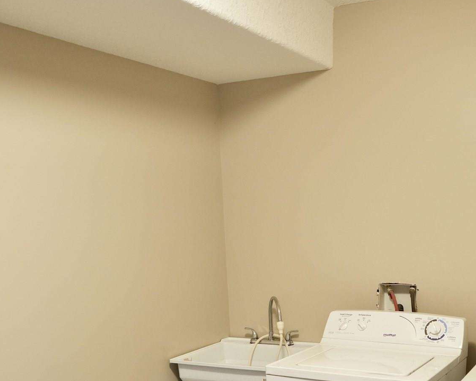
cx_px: 314
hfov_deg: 44.2
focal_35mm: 41
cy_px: 409
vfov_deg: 32.5
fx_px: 578
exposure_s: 1/30
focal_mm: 16
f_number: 2.8
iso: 800
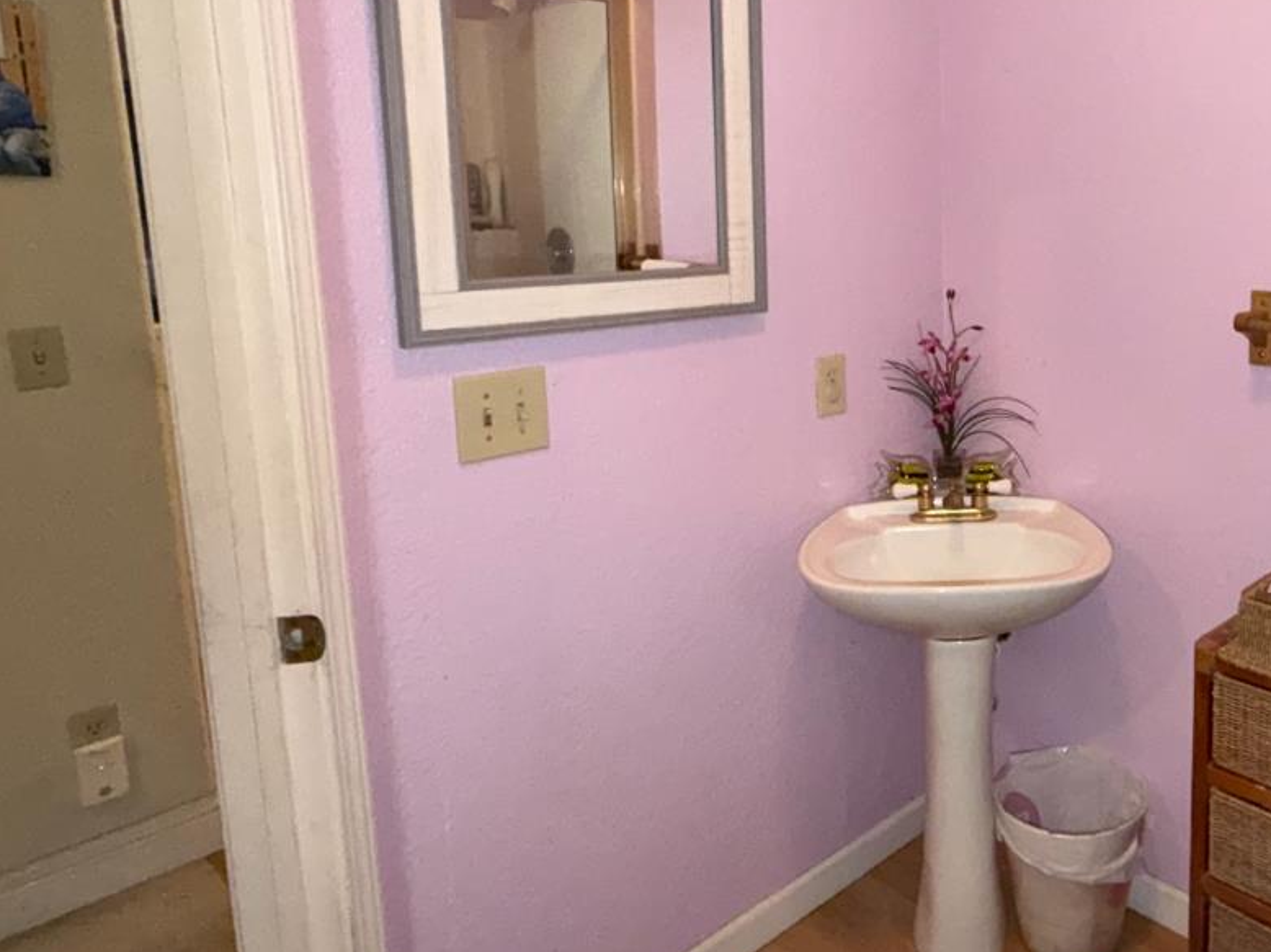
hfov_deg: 59.5
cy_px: 323
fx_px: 991
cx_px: 1041
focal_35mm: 27
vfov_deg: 50.5
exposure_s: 1/60
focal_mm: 2.22
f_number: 2.2
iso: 640
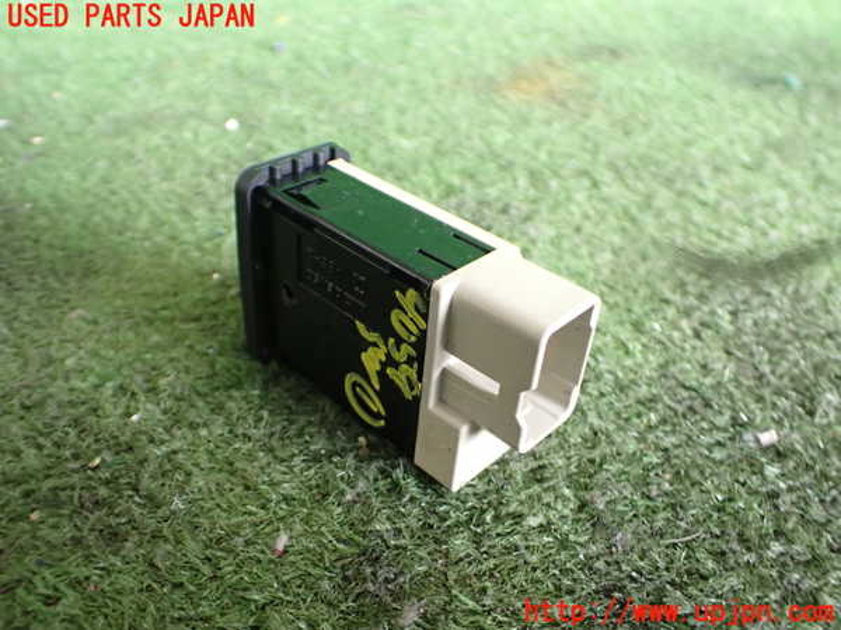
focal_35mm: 30
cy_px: 315
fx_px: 729
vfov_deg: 46.8
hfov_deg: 60.0
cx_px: 420
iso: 800
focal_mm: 5.4
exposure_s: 1/125
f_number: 2.3
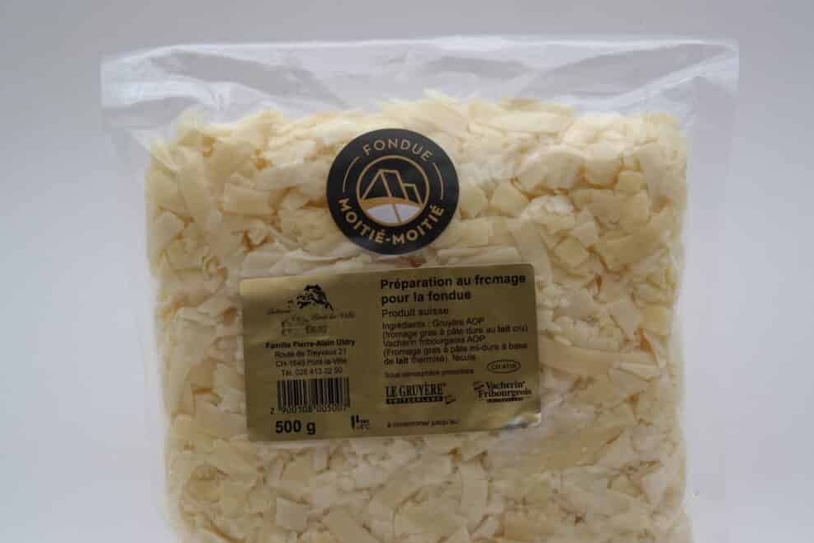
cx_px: 419
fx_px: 1606
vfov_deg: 19.2
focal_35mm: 71
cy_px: 338
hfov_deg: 28.4
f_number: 4.5
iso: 200
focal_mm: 33
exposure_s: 1/100
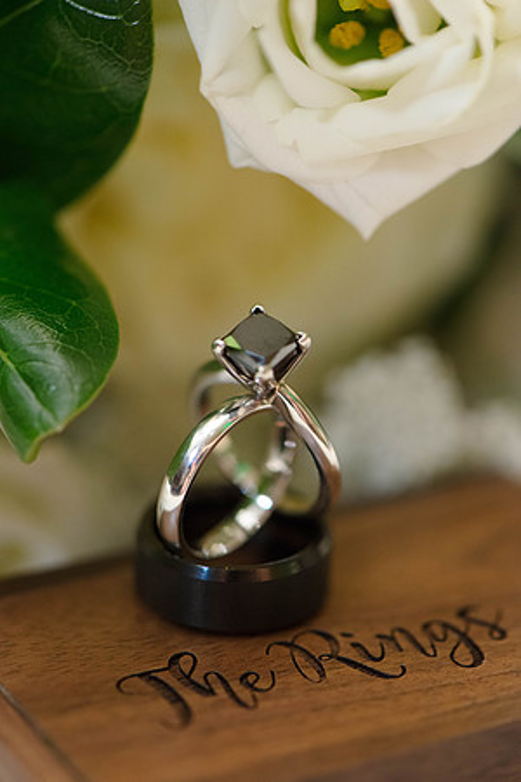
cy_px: 391
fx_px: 2279
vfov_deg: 19.5
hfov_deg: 13.0
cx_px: 260
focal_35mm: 105
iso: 2500
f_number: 5
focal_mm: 105
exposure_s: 1/125
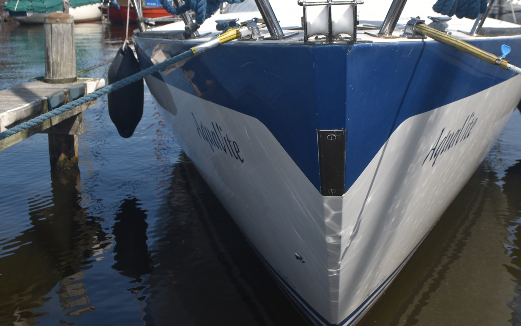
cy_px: 122
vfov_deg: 26.8
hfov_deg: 41.6
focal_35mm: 48
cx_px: 318
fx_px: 682
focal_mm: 22
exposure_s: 1/200
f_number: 8
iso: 100
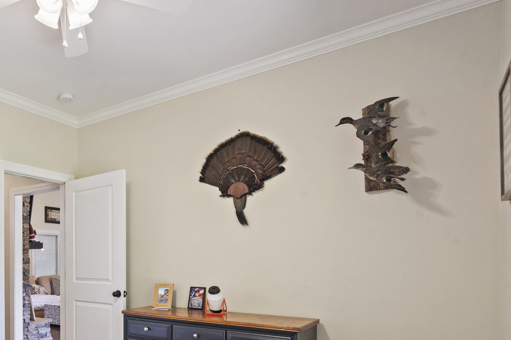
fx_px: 383
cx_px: 95
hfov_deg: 61.3
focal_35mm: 27
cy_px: 250
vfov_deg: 46.4
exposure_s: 1/8
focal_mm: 16
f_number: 9
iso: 800
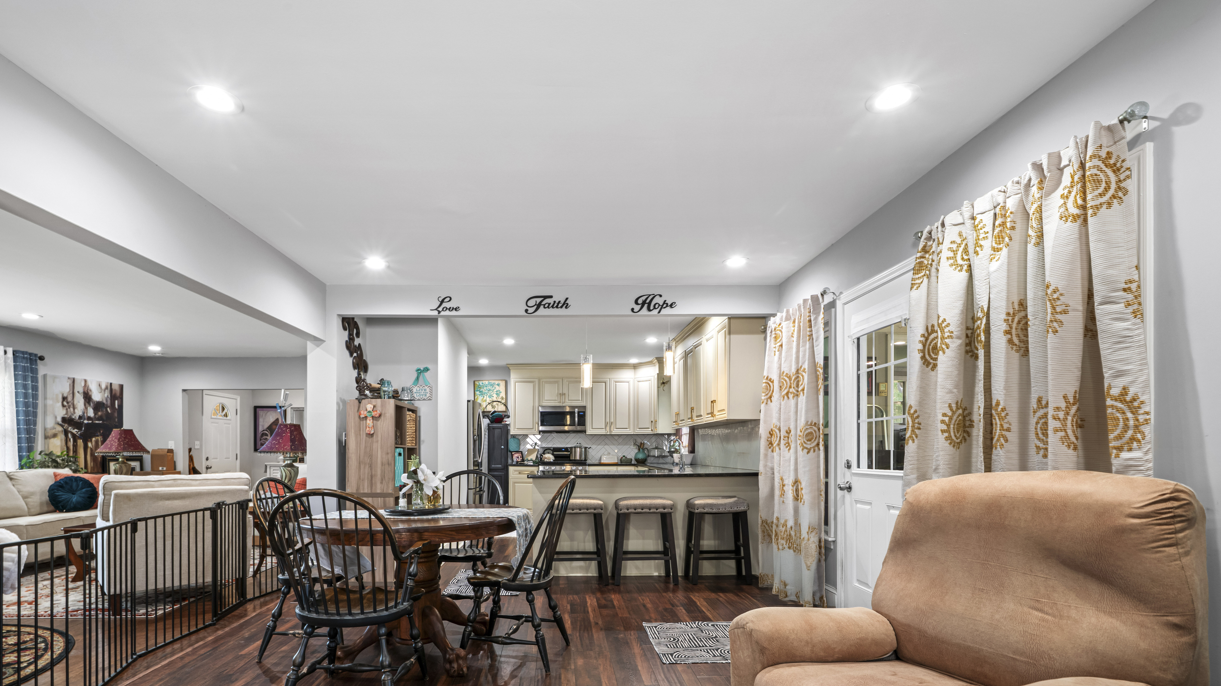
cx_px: 561
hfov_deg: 95.7
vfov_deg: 63.0
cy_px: 431
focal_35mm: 17
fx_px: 550
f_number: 11
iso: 320
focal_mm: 15
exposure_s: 1/1.43
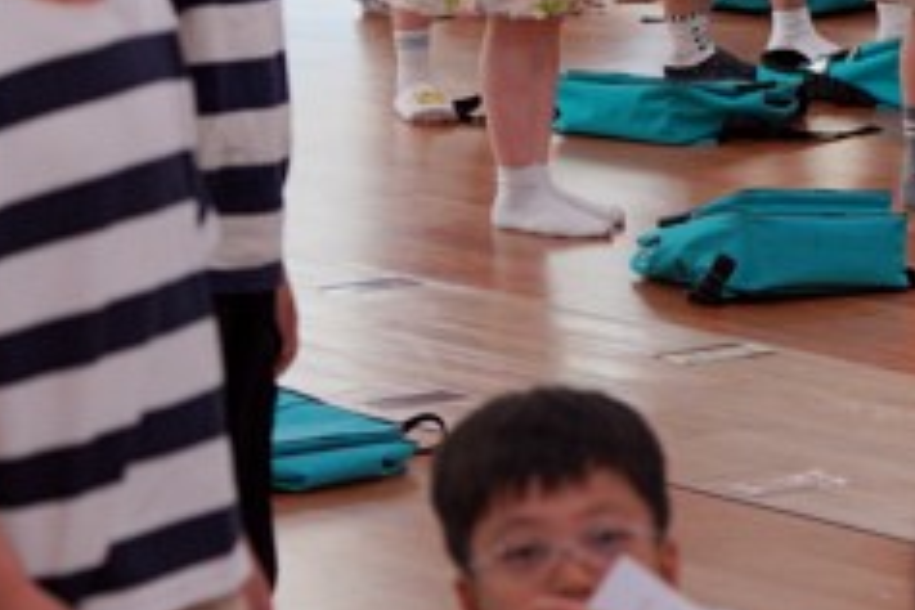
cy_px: -220
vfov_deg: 5.1
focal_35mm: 266
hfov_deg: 7.7
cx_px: 143
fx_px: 6760
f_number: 4
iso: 640
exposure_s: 1/160
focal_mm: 70
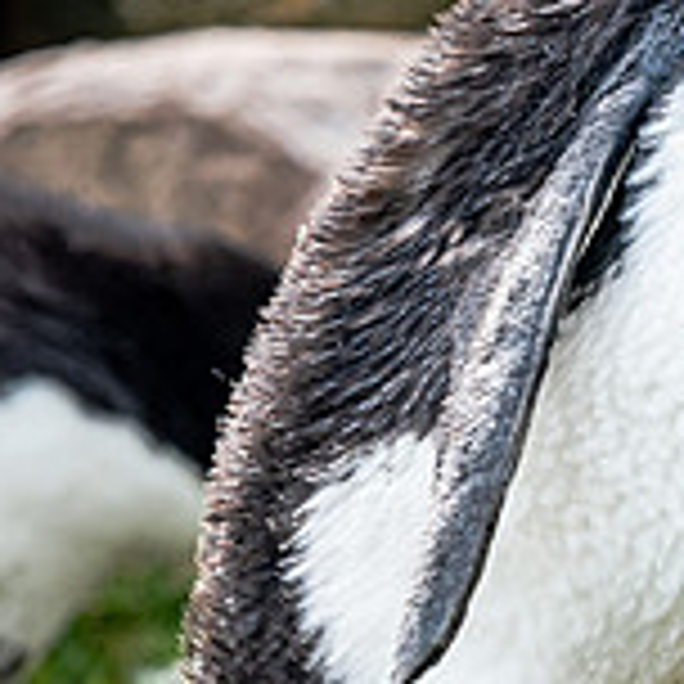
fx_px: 30761
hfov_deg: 1.3
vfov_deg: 1.3
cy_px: 687
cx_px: 834
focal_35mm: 1376
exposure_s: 1/640
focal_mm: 300
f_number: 8
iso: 500
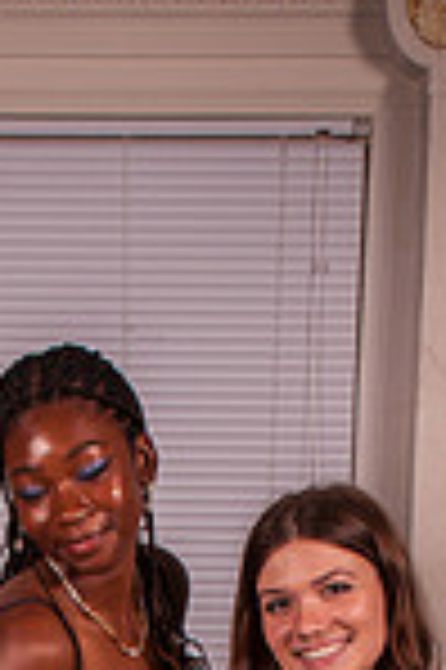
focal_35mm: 145
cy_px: 926
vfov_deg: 13.5
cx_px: 38
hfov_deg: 9.4
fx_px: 2701
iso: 200
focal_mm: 32
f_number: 14
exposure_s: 1/125
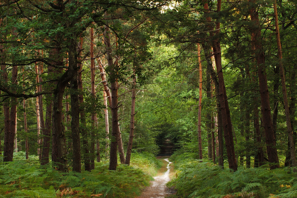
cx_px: 148
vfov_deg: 11.4
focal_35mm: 120
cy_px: 99
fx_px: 989
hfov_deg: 17.1
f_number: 16
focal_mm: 80
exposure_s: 1
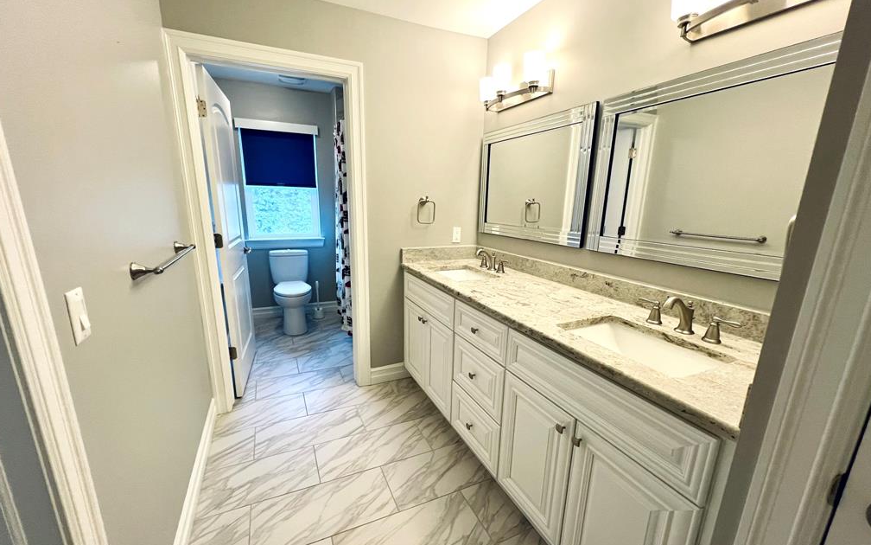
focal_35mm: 14
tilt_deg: -14.1
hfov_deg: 105.3
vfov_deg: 78.6
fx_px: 332
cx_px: 436
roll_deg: -0.8
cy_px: 288
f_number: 1.8
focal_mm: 1.57
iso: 200
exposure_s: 1/120
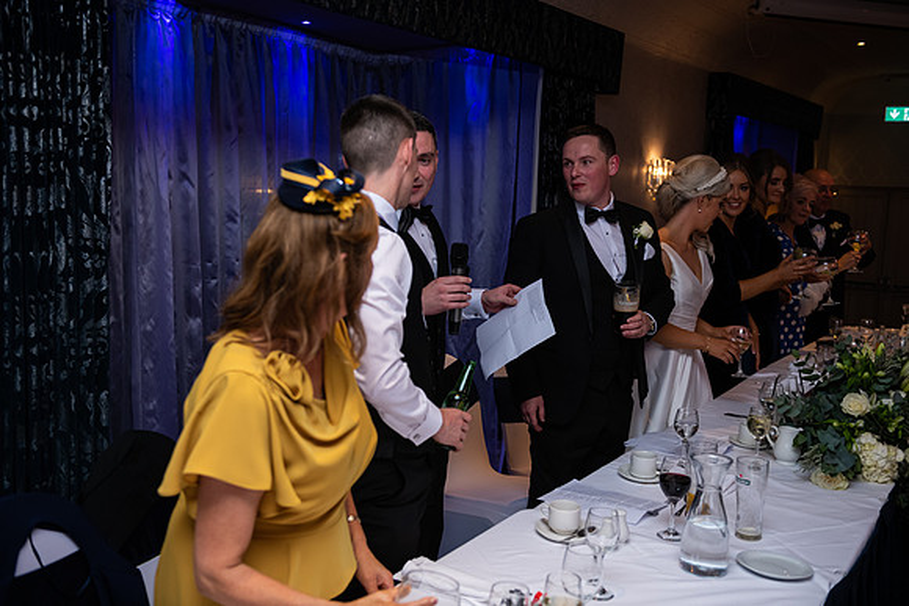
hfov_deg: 50.7
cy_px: 303
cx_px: 454
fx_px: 960
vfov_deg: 35.1
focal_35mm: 38
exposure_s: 1/160
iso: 640
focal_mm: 38
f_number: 3.5
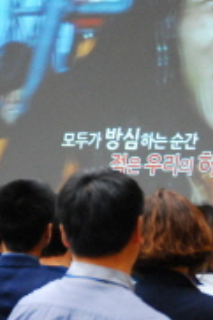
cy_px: 122
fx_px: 2934
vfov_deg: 6.2
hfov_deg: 4.2
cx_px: 162
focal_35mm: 330
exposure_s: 1/15
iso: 1250
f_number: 8
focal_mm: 80
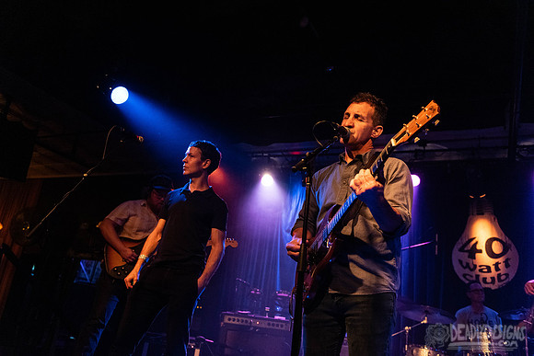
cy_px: 178
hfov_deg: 60.3
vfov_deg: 42.3
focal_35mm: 31
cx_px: 267
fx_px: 460
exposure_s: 1/80
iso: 3200
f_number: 3.2
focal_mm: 31
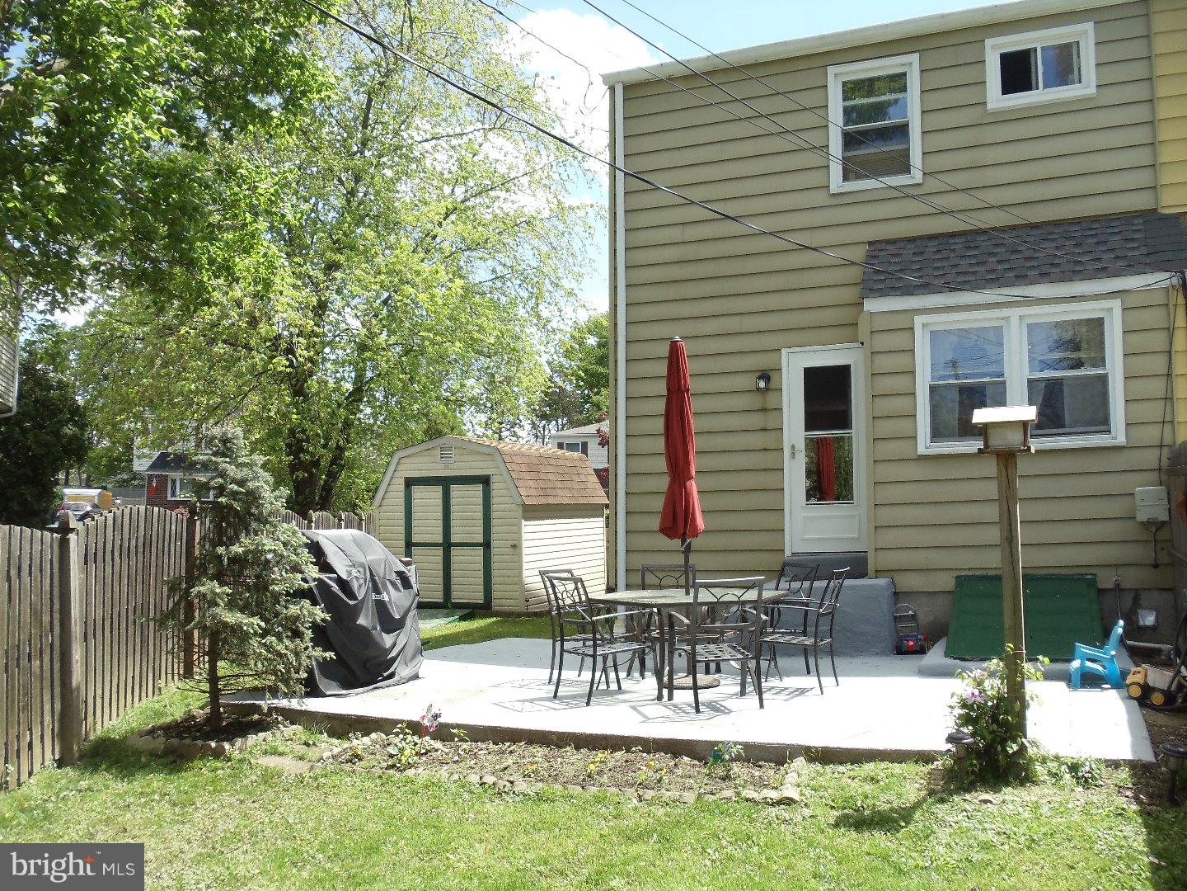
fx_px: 1509
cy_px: 446
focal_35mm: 44
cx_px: 594
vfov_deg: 32.9
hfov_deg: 42.9
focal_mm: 6
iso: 100
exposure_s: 1/500
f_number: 3.5
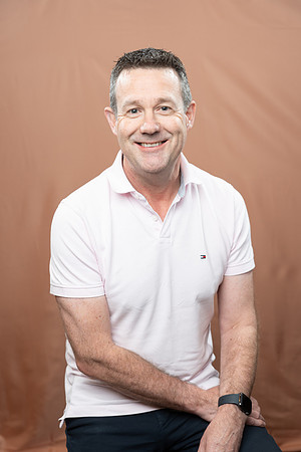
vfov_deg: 35.6
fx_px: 702
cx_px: 150
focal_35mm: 56
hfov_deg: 24.2
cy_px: 226
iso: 320
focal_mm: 56
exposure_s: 1/160
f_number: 4
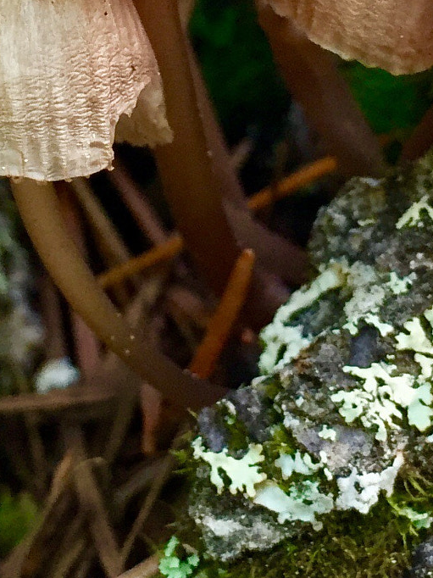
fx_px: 1135
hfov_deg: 21.5
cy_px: 128
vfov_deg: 28.1
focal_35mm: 68
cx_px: 282
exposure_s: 1/30
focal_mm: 4.15
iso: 40
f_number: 2.2
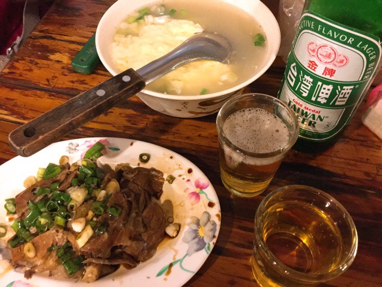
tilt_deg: -53.8
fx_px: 342
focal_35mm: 31
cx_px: 191
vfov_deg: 45.4
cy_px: 144
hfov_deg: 58.4
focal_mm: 3.3
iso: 500
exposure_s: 1/15
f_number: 2.4
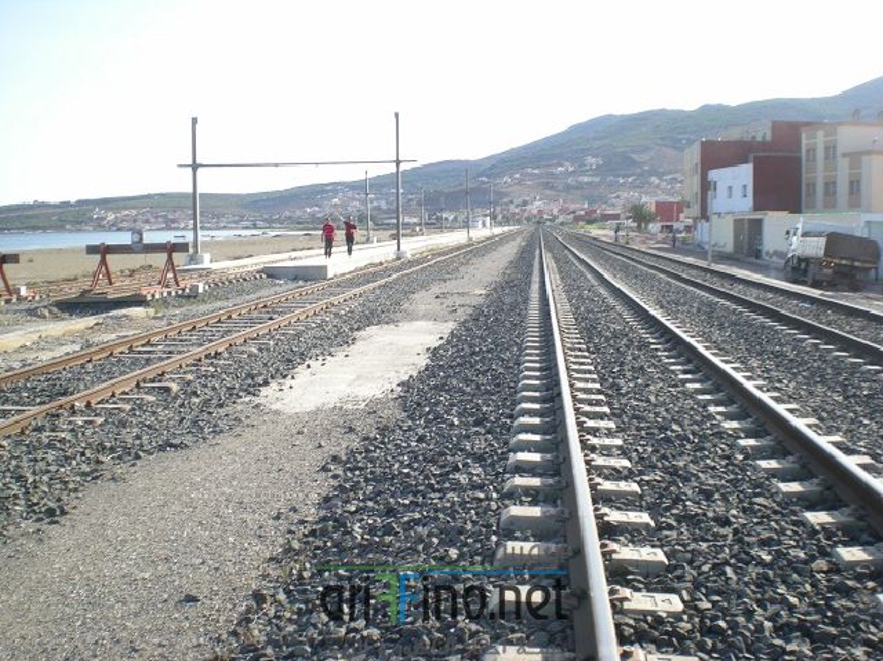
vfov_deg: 37.7
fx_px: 969
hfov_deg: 49.0
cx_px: 442
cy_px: 330
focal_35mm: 38
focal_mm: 6.3
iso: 50
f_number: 4.6
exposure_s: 1/170
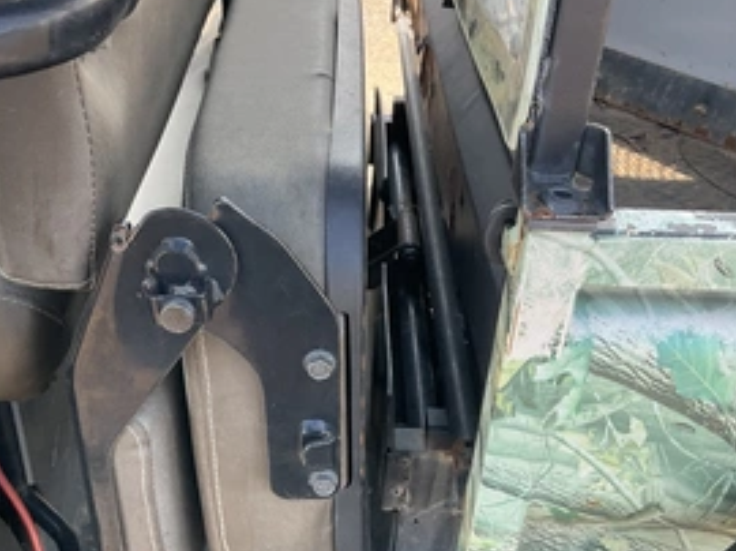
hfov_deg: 43.5
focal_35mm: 43
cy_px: 322
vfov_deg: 33.5
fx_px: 913
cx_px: 267
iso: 32
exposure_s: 1/172
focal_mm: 3
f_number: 1.8
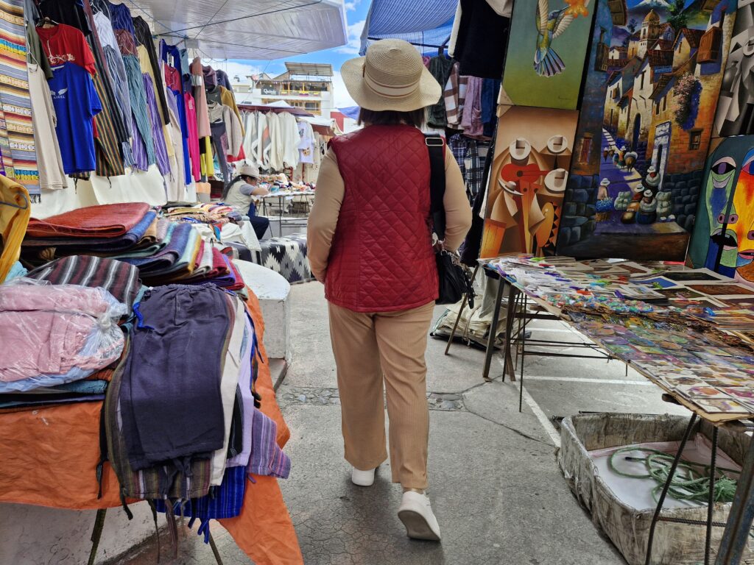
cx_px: 377
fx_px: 501
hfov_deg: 73.9
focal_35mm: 23
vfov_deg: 58.9
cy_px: 282
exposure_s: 1/180
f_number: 1.8
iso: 50
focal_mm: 5.54
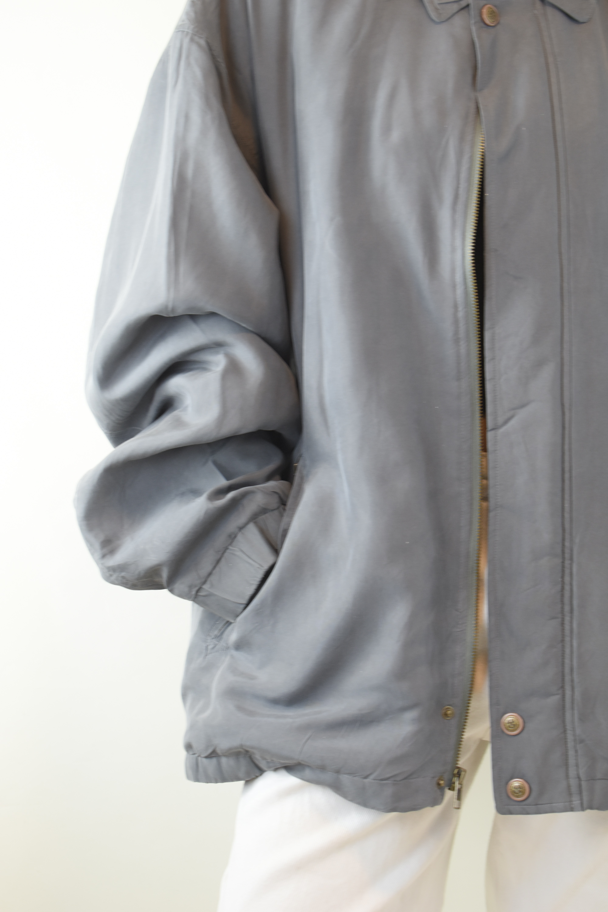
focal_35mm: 72
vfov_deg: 28.1
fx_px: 1824
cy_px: 456
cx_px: 304
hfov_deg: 18.9
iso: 640
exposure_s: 1/60
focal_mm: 48
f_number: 5.3
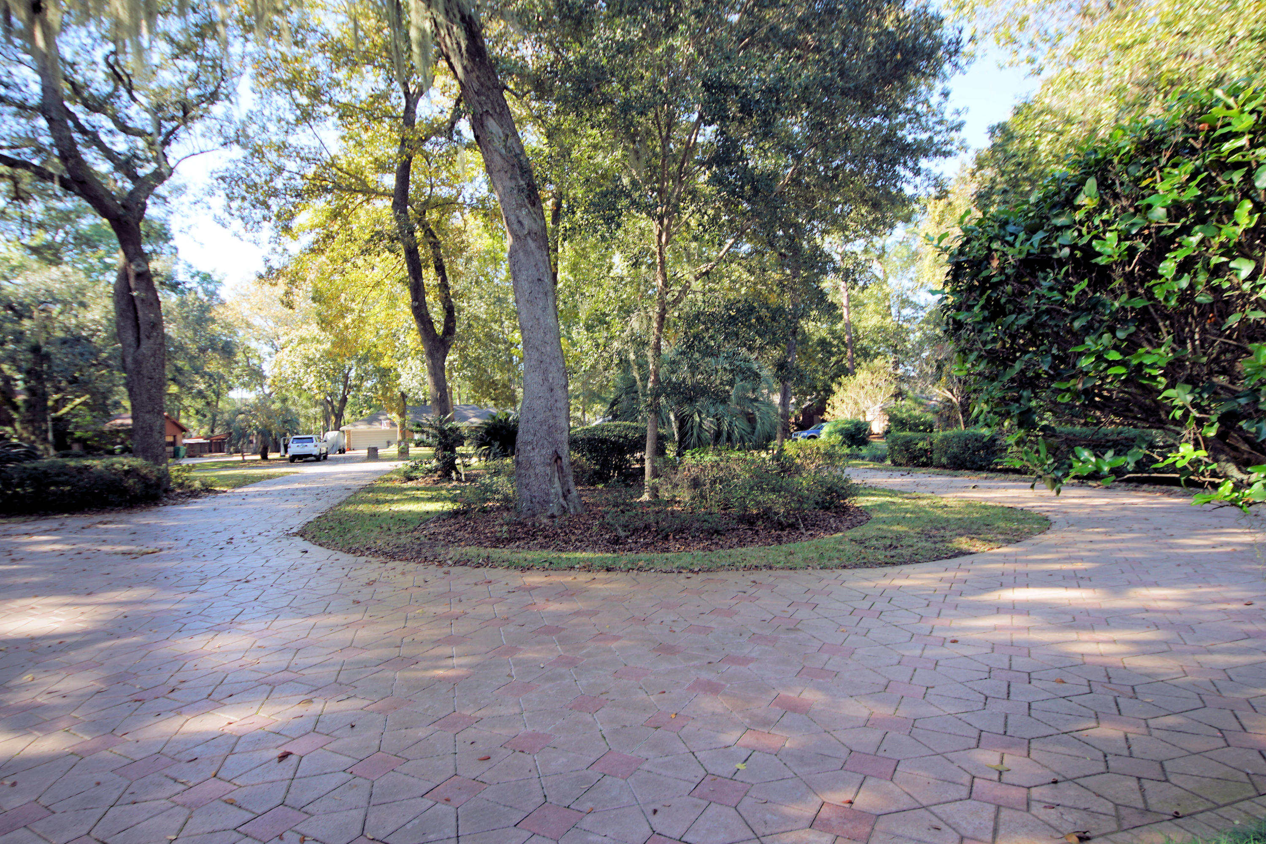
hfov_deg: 90.0
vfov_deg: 67.4
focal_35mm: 18
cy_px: 422
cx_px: 633
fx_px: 633
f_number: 4.5
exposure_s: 1/60
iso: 100
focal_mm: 12
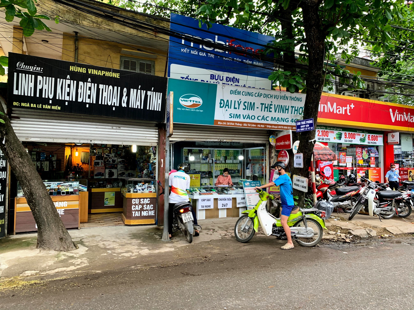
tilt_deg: +2.6
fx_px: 311
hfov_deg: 67.3
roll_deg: -0.8
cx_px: 207
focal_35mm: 26
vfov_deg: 53.1
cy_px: 155
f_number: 1.8
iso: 80
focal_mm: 4.25
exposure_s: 1/121
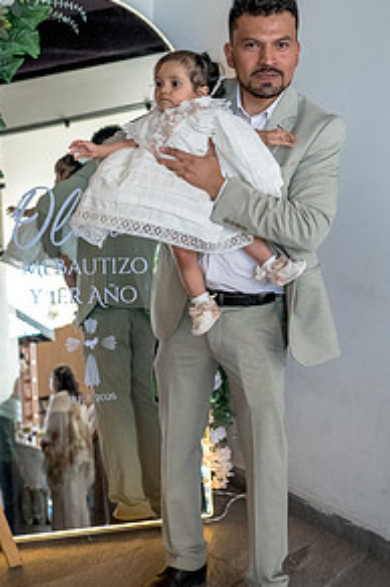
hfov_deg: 25.0
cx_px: 197
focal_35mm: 54
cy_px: 247
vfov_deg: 36.8
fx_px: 880
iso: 2000
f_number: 3.2
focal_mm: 35
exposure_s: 1/800
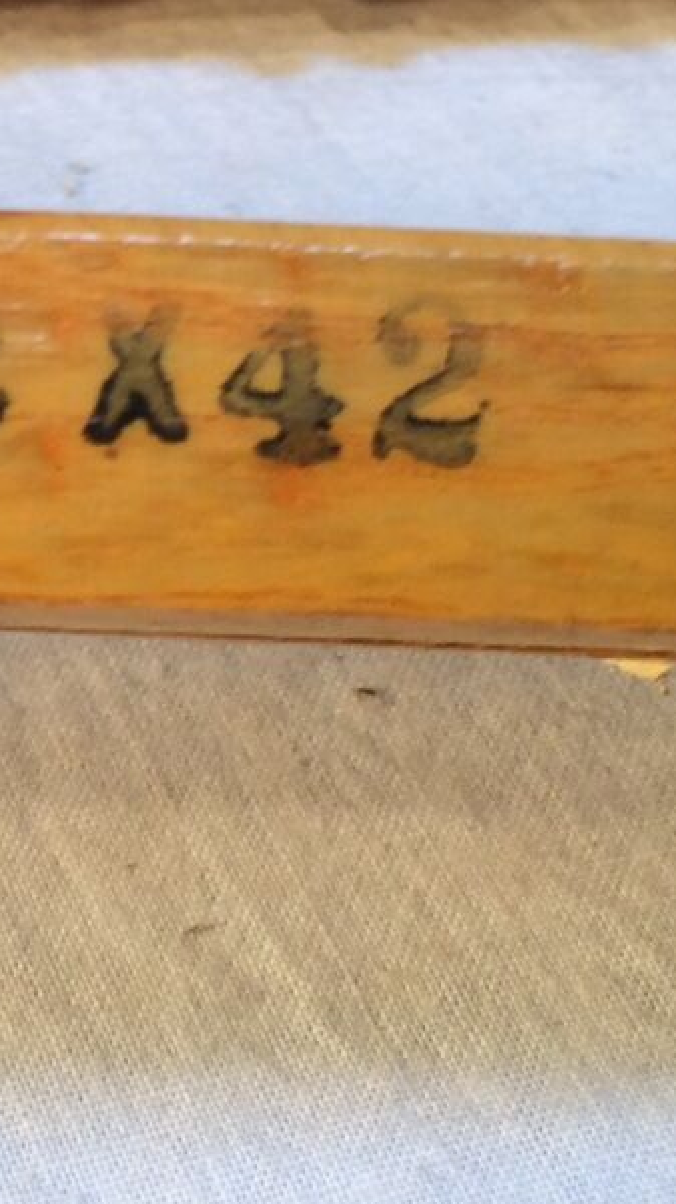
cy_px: 359
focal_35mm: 86
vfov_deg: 24.6
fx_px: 2744
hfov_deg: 13.6
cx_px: -160
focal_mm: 4.15
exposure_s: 1/50
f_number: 2.2
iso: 40
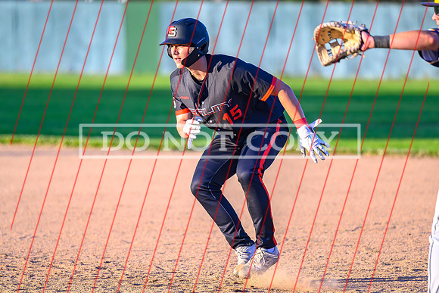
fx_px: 3621
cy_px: 166
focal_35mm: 297
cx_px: 228
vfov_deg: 4.6
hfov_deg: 6.9
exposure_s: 1/3200
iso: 720
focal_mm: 200
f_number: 2.8
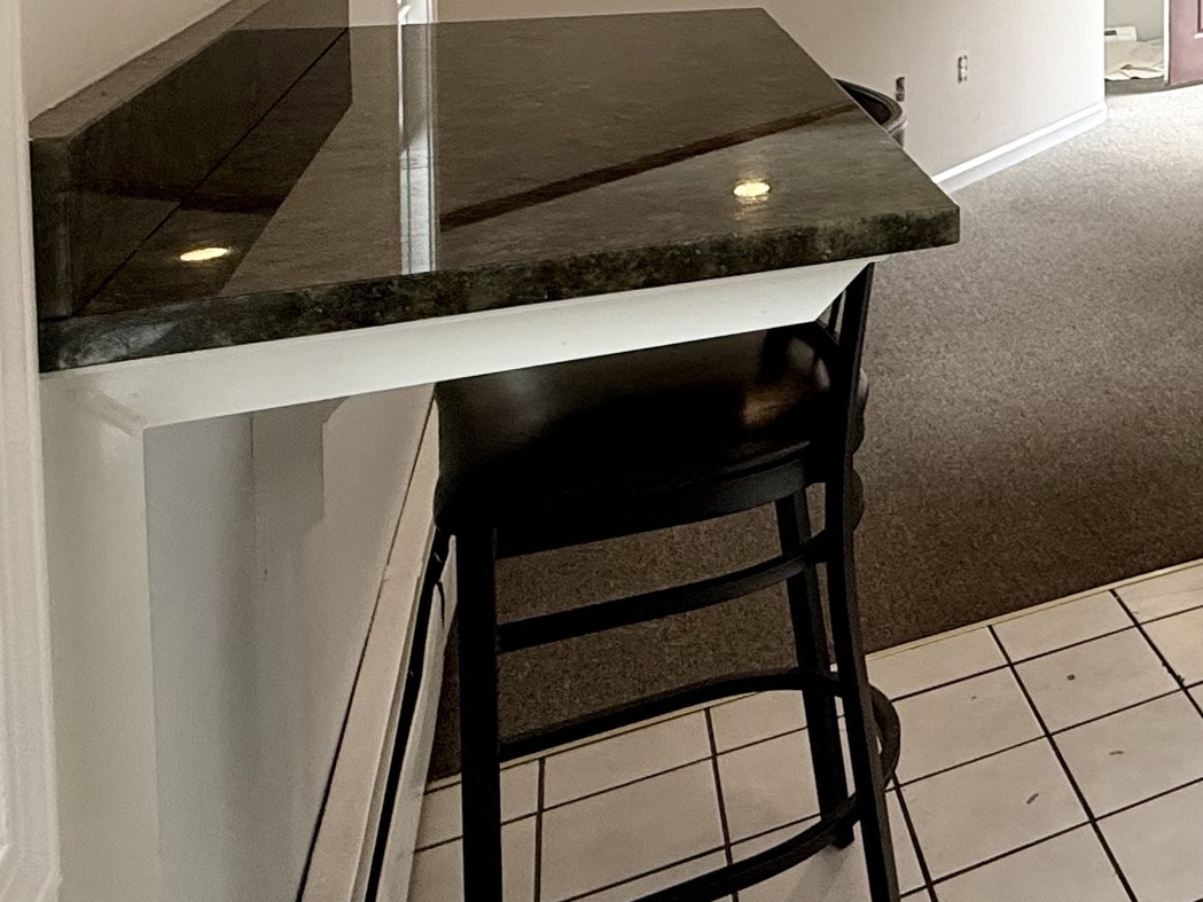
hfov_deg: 35.2
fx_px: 1425
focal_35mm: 41
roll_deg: -1.1
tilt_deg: -2.5
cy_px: -87
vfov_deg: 31.3
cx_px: 1475
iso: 125
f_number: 2.2
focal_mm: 2.22
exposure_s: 1/120
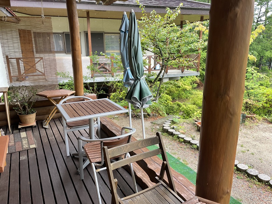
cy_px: 102
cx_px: 136
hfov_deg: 67.3
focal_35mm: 26
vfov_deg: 53.1
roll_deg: +0.4
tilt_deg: -15.8
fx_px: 204
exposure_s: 1/125
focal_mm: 4.2
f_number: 1.6
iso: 32
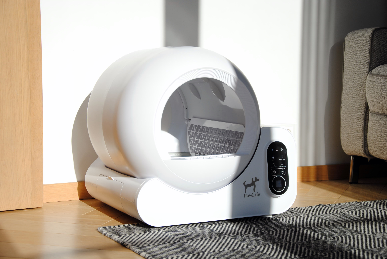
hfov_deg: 28.0
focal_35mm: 72
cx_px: 194
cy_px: 130
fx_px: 775
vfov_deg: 19.0
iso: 100
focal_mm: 48
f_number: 4.8
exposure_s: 1/400
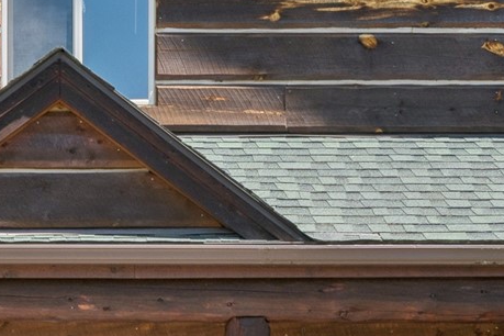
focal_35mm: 142
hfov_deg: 14.3
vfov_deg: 9.3
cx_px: 57
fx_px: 1988
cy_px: 579
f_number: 6.3
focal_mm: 20
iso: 100
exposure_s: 1/250
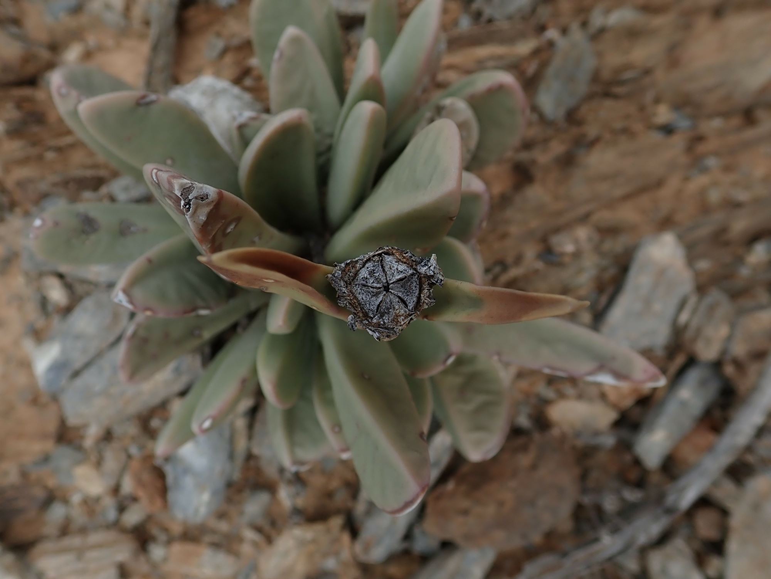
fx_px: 668
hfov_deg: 60.0
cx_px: 386
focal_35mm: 30
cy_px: 290
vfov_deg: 46.8
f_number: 3.2
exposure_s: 1/800
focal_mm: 5.5
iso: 100
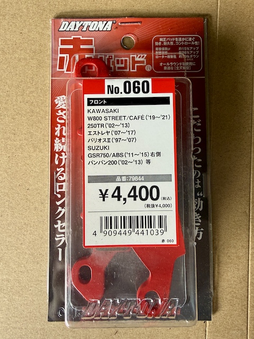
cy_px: 170
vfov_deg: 71.6
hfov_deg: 56.8
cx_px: 127
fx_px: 235
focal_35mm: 24
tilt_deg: -85.6
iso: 80
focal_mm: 2.22
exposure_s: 1/99
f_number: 2.2
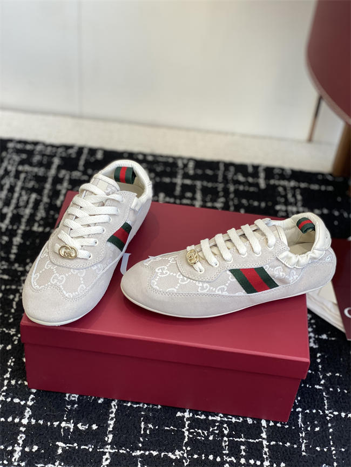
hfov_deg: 28.0
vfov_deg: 36.8
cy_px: 234
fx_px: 703
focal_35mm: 52
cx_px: 176
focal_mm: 6
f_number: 2
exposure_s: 1/122
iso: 50
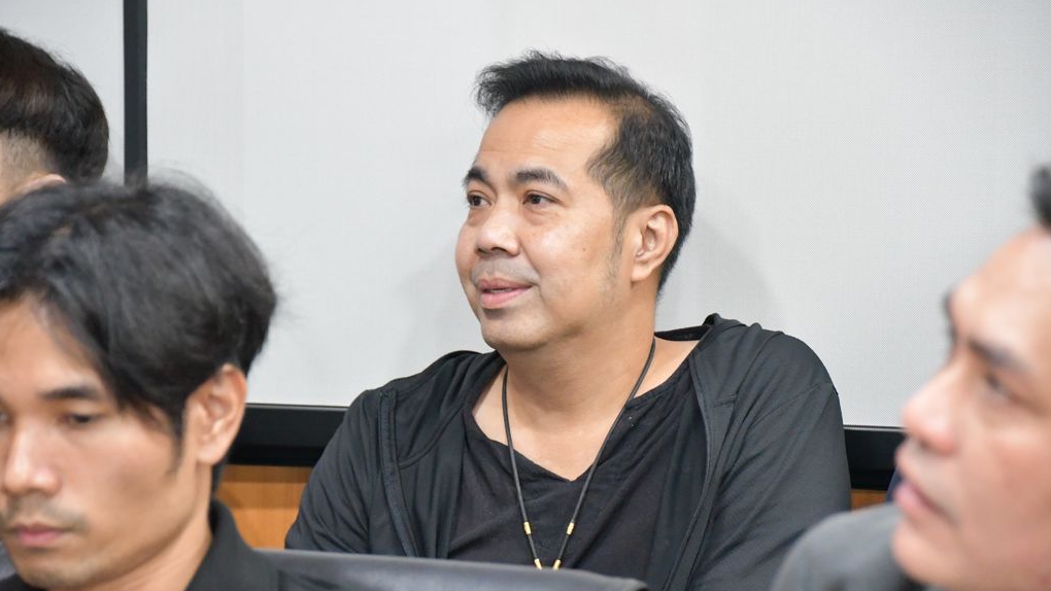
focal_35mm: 183
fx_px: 5100
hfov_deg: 11.8
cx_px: 524
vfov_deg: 6.6
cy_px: 331
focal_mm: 116
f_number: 5.6
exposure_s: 1/125
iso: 9000
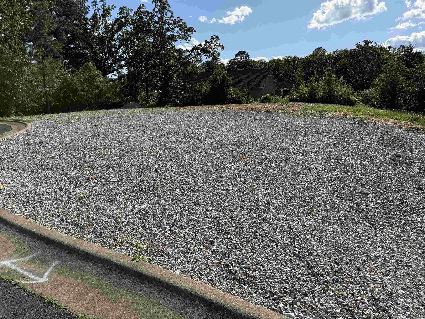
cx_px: 212
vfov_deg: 56.8
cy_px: 160
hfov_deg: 71.6
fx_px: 295
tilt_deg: -11.9
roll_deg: +0.4
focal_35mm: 24
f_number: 1.78
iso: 80
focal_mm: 6.76
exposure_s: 1/5714
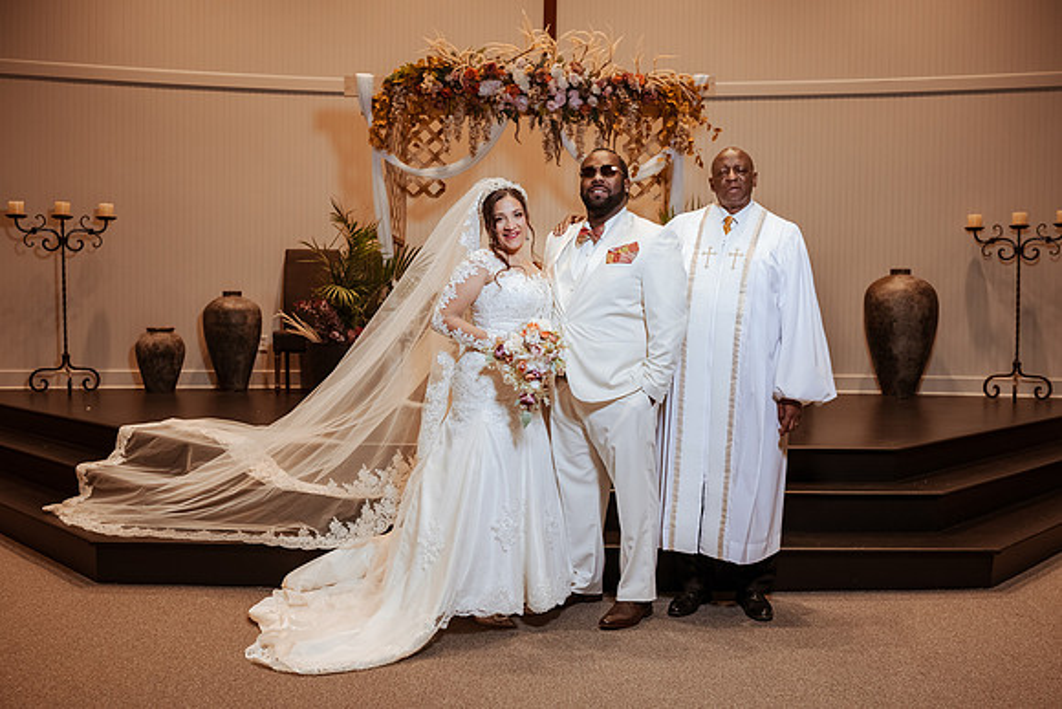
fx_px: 1033
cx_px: 531
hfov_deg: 54.4
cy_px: 354
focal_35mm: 35
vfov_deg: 37.9
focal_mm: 35
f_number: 3.5
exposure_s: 1/400
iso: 2000
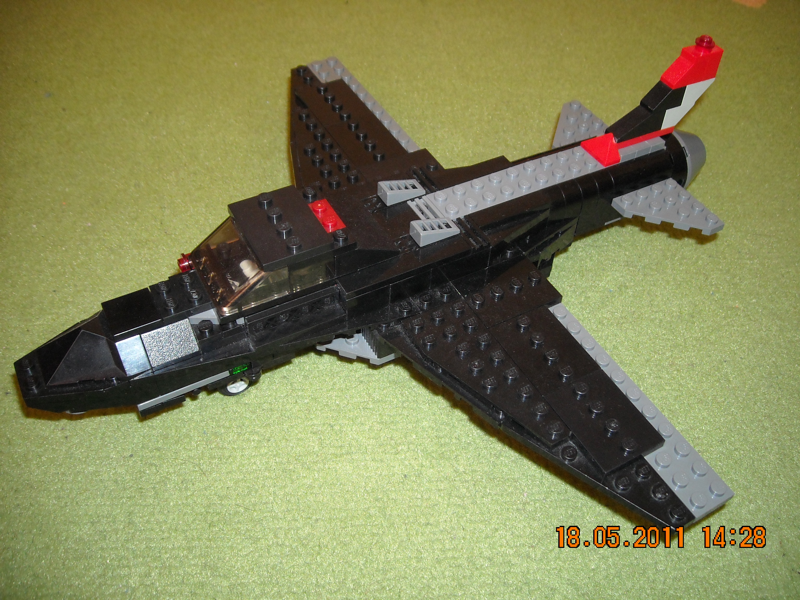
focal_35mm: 35
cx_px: 400
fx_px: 809
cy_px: 300
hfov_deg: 52.6
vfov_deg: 40.7
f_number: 2.8
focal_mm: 5.7
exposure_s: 1/60
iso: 200
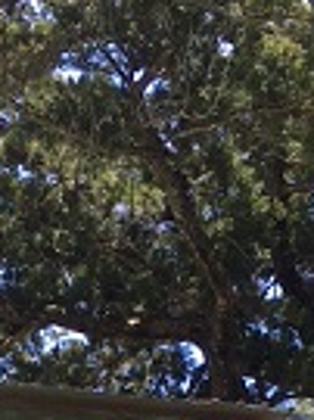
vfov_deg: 11.0
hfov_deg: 8.9
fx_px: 1999
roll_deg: +2.3
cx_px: 3
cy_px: 818
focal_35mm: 165
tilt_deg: +23.7
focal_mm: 4.15
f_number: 2.2
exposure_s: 1/208
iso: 25
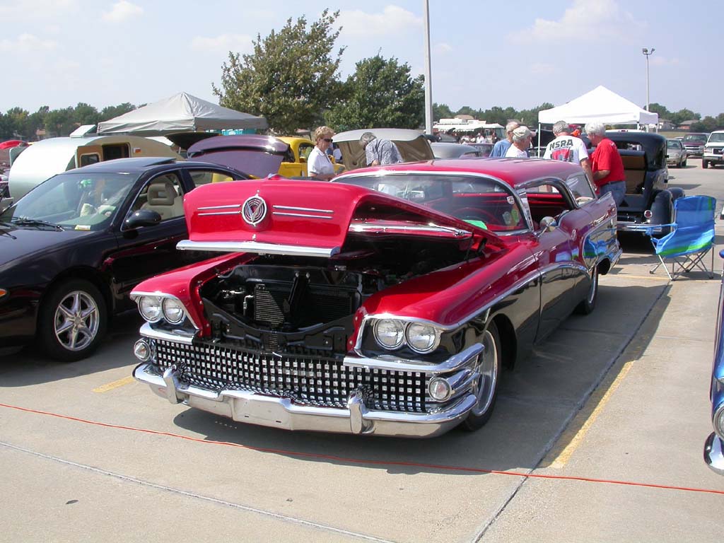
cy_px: 272
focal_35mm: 38
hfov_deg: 49.0
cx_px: 362
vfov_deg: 37.7
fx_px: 795
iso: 100
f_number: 6.7
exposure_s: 1/316
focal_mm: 7.85
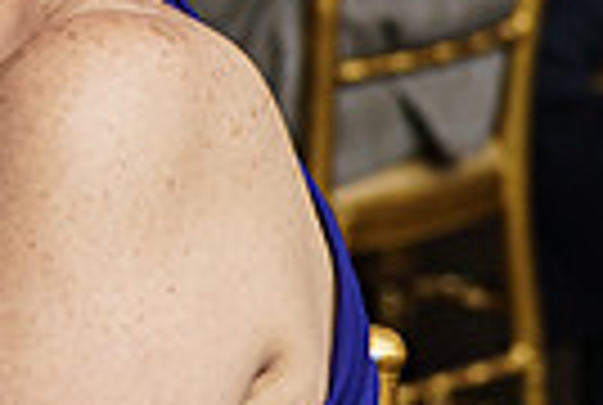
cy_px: -61
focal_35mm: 324
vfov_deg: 4.3
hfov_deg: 6.2
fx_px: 5439
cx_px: -495
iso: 500
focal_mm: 50
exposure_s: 1/250
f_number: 2.5
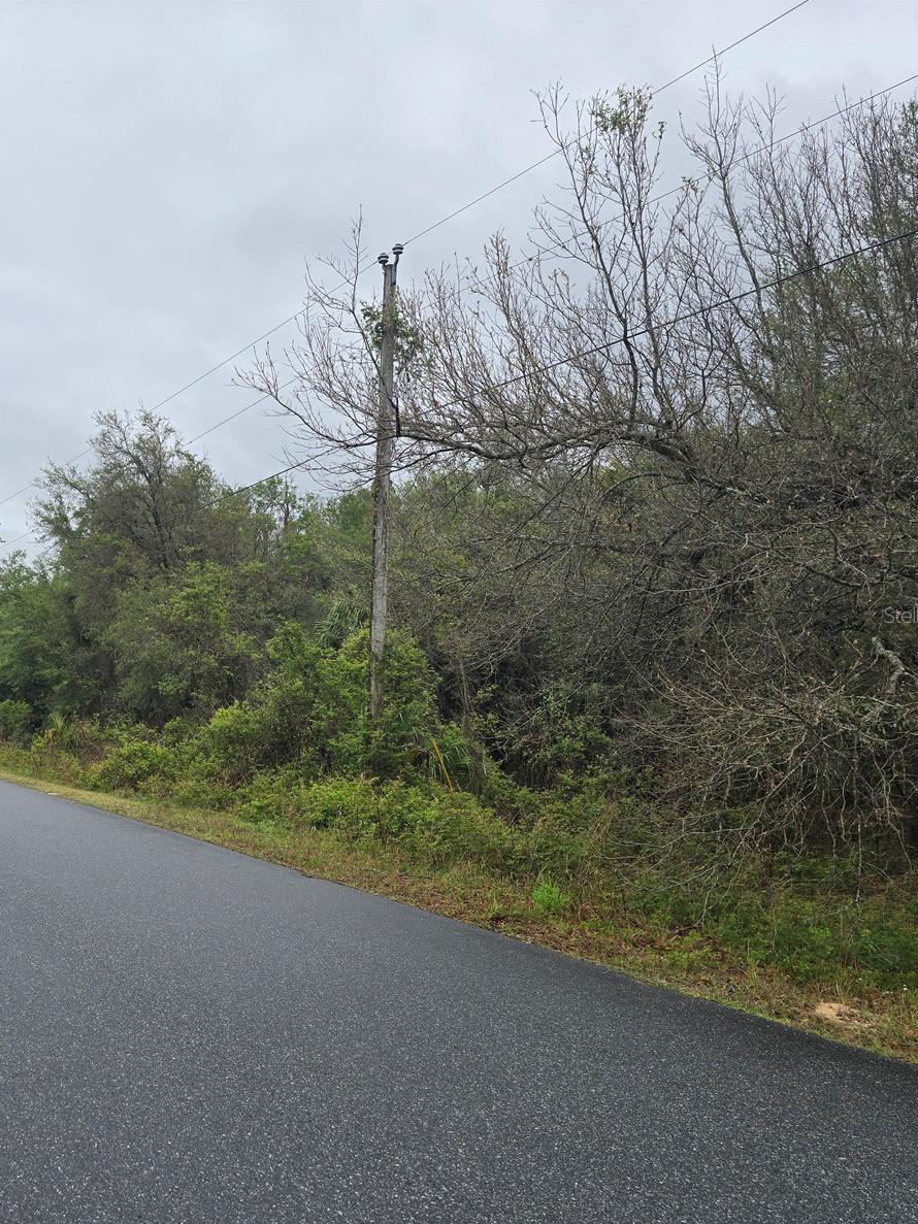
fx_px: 1096
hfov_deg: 42.9
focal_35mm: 31
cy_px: 615
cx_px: 156
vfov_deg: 58.4
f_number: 1.7
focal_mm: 6.3
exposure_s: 1/344
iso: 12
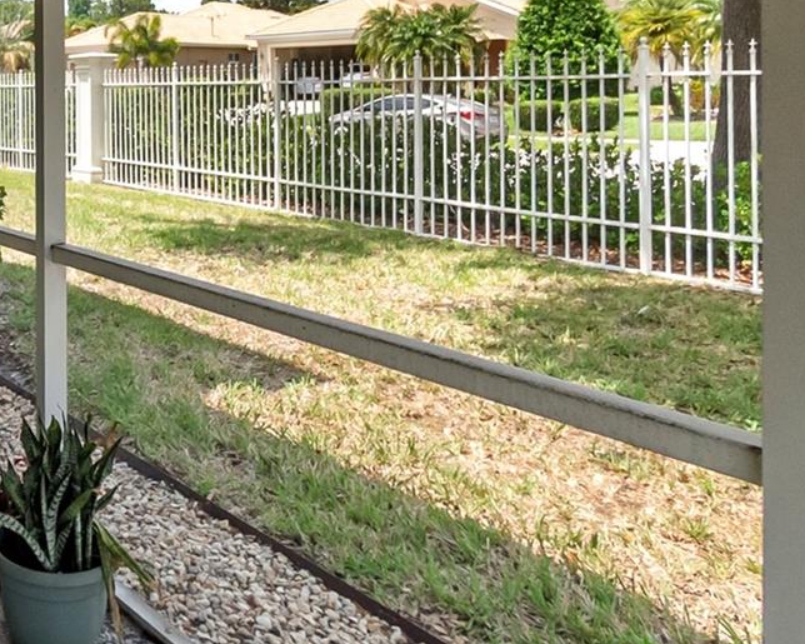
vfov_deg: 41.0
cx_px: -51
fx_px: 834
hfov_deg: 42.2
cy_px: 162
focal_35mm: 35
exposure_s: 1/4000
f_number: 4
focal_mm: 10
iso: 1000
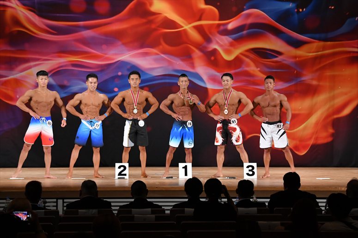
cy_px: 119
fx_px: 1262
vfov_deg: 10.8
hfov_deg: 16.1
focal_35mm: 127
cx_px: 179
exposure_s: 1/400
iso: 3200
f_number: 5.6
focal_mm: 85
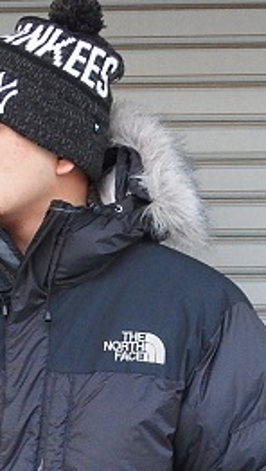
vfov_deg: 24.3
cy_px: 421
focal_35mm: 85
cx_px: 2
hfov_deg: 14.1
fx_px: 1062
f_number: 3.2
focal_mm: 5.6
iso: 800
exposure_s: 1/500
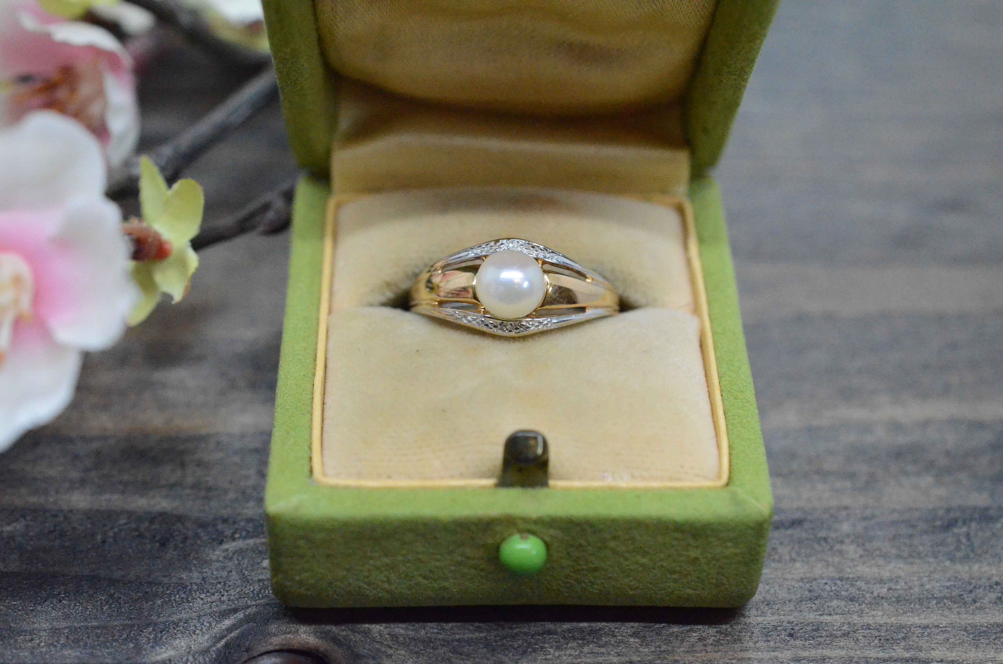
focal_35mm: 60
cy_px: 332
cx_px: 502
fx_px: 1668
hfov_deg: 33.5
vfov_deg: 22.5
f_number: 6.3
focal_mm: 40
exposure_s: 1/2500
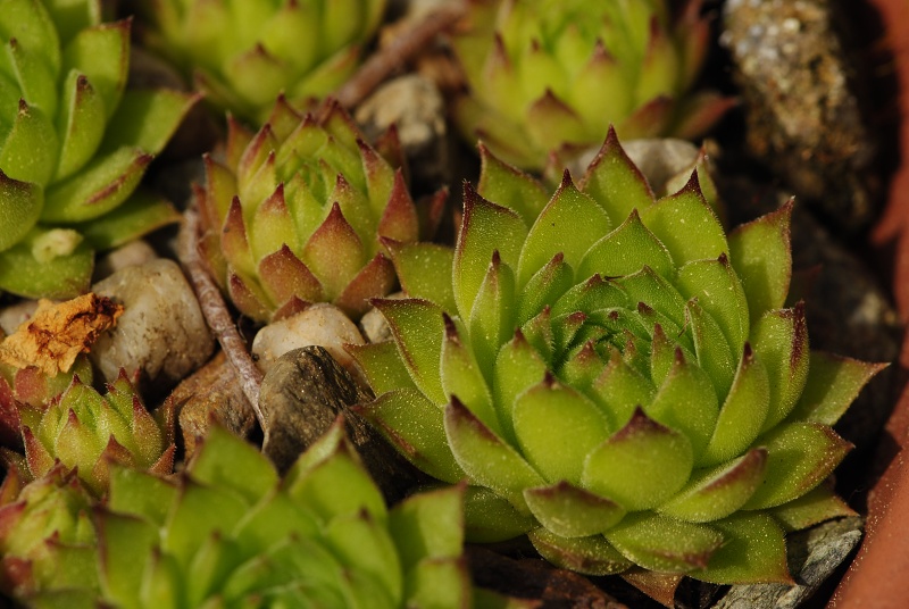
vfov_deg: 10.8
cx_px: 454
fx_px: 3224
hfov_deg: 16.0
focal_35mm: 128
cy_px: 304
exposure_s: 1/250
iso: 100
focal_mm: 85
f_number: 9
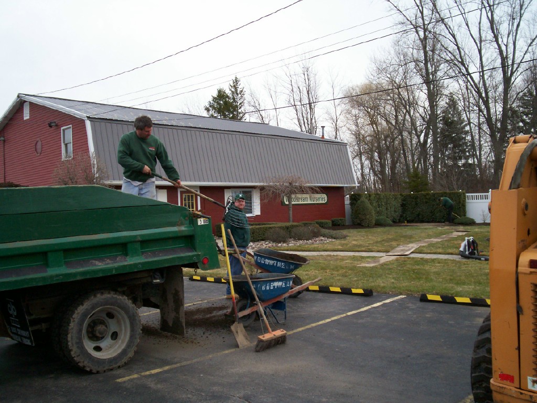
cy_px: 202
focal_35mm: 36
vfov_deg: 39.7
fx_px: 558
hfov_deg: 51.4
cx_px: 268
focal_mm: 5.9
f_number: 4.5
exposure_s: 1/270
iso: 100
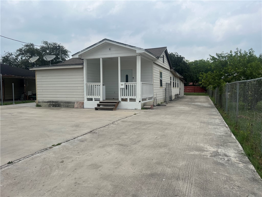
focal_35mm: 26
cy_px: 98
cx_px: 131
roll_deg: +0.5
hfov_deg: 67.3
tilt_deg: -3.4
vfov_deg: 53.1
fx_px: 197
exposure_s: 1/6211
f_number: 1.5
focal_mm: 5.7
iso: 50
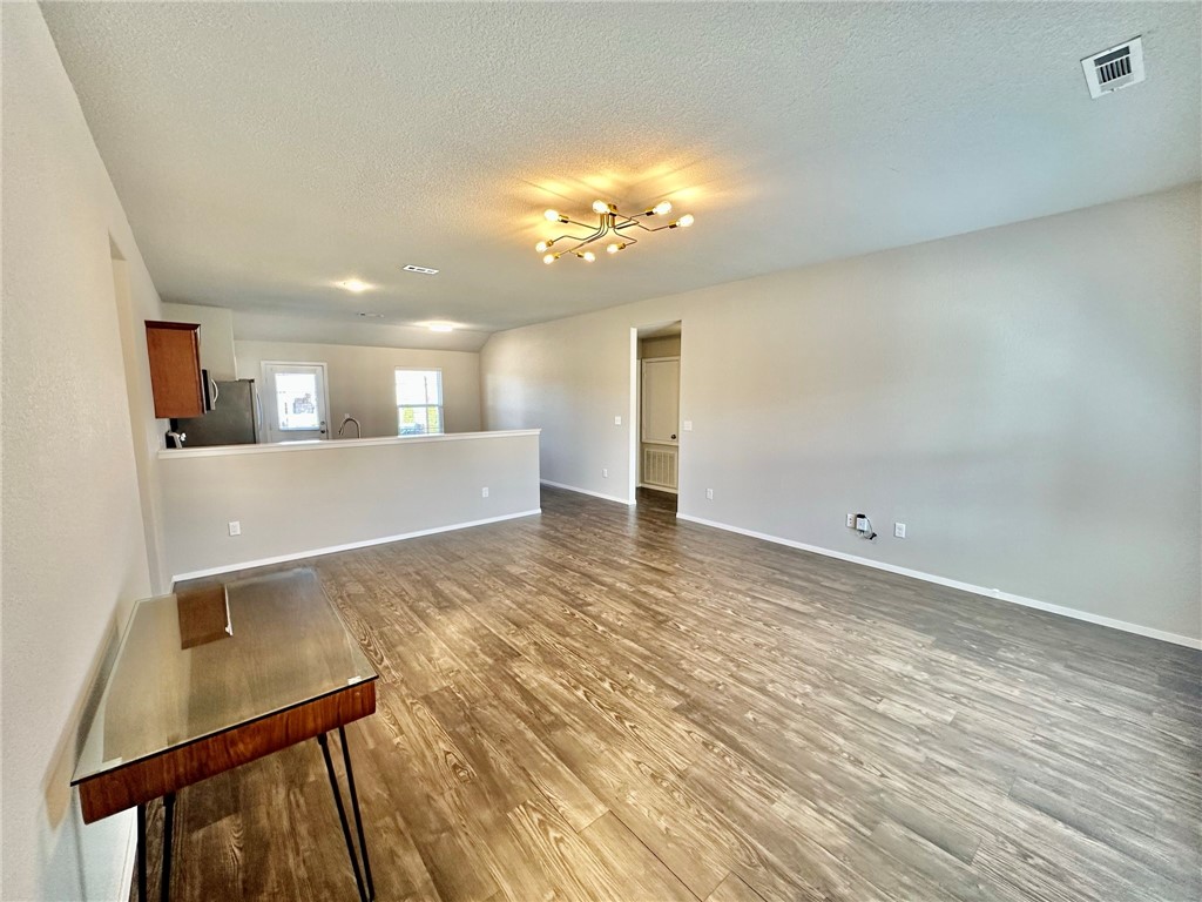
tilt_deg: -7.0
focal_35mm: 14
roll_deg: +0.2
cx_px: 601
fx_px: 486
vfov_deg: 85.7
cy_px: 451
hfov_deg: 102.1
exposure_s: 1/120
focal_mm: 2.22
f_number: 2.2
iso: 200
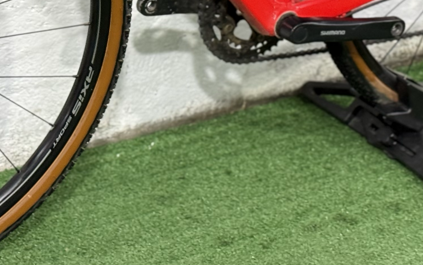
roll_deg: -2.1
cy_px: -123
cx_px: 141
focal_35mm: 137
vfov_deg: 9.3
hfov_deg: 15.2
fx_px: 1580
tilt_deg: -20.3
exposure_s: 1/60
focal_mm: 6.76
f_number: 1.78
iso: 160
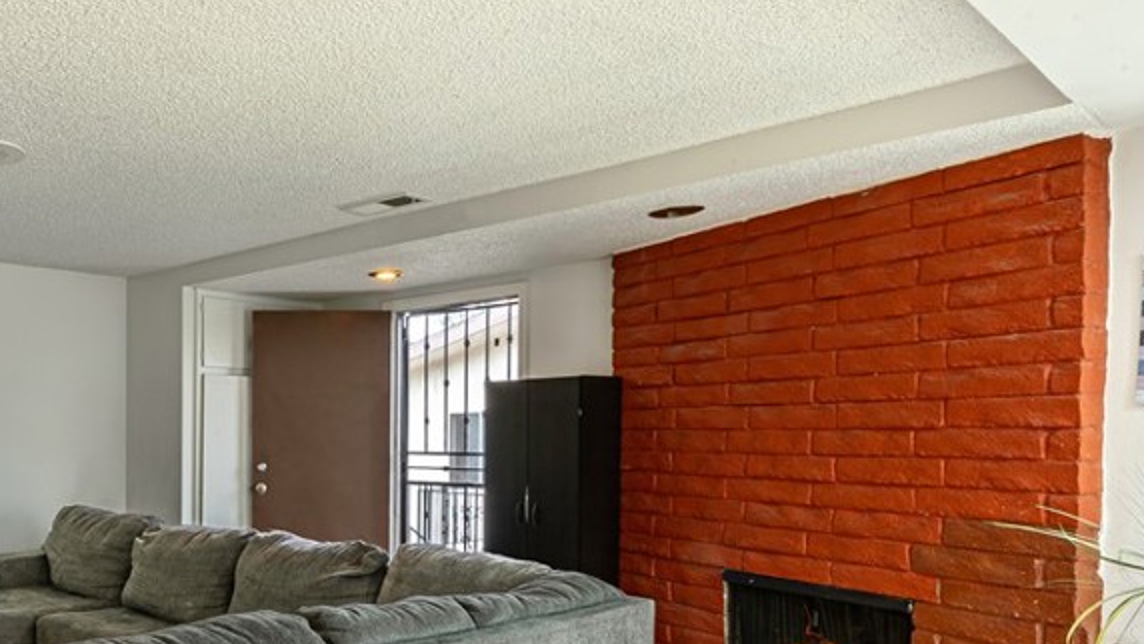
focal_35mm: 30
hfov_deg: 56.8
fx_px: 910
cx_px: 148
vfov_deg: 38.3
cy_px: 455
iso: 50
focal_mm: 16
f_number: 22
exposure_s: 1.3
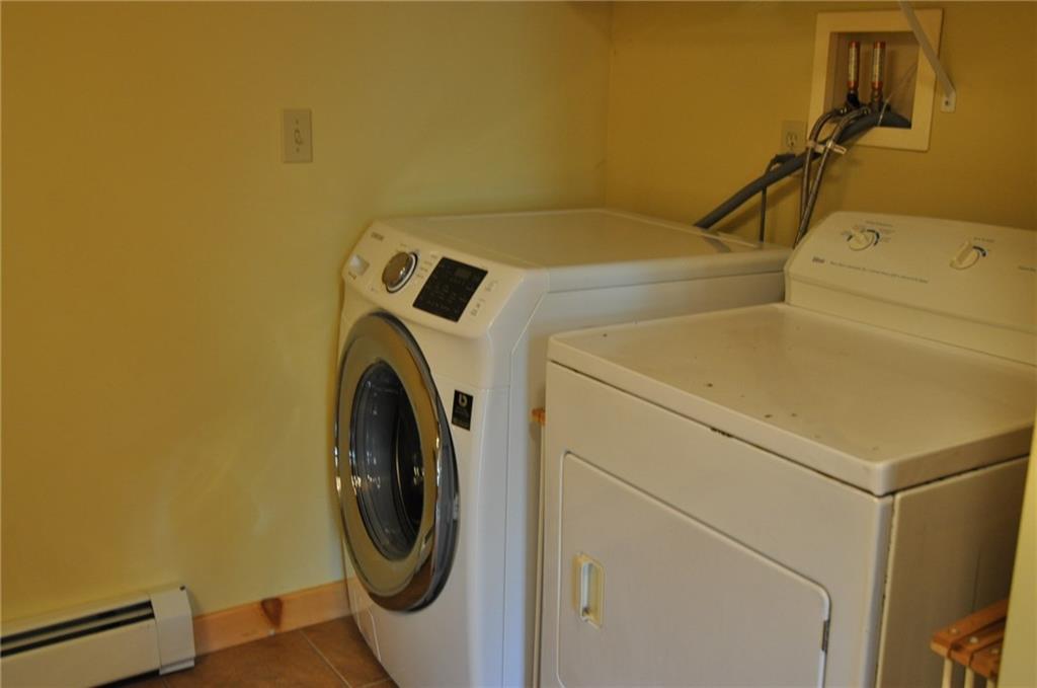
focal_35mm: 38
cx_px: 518
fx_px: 1078
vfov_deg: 35.4
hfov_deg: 51.4
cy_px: 344
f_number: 2.8
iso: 800
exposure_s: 1/30
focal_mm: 25
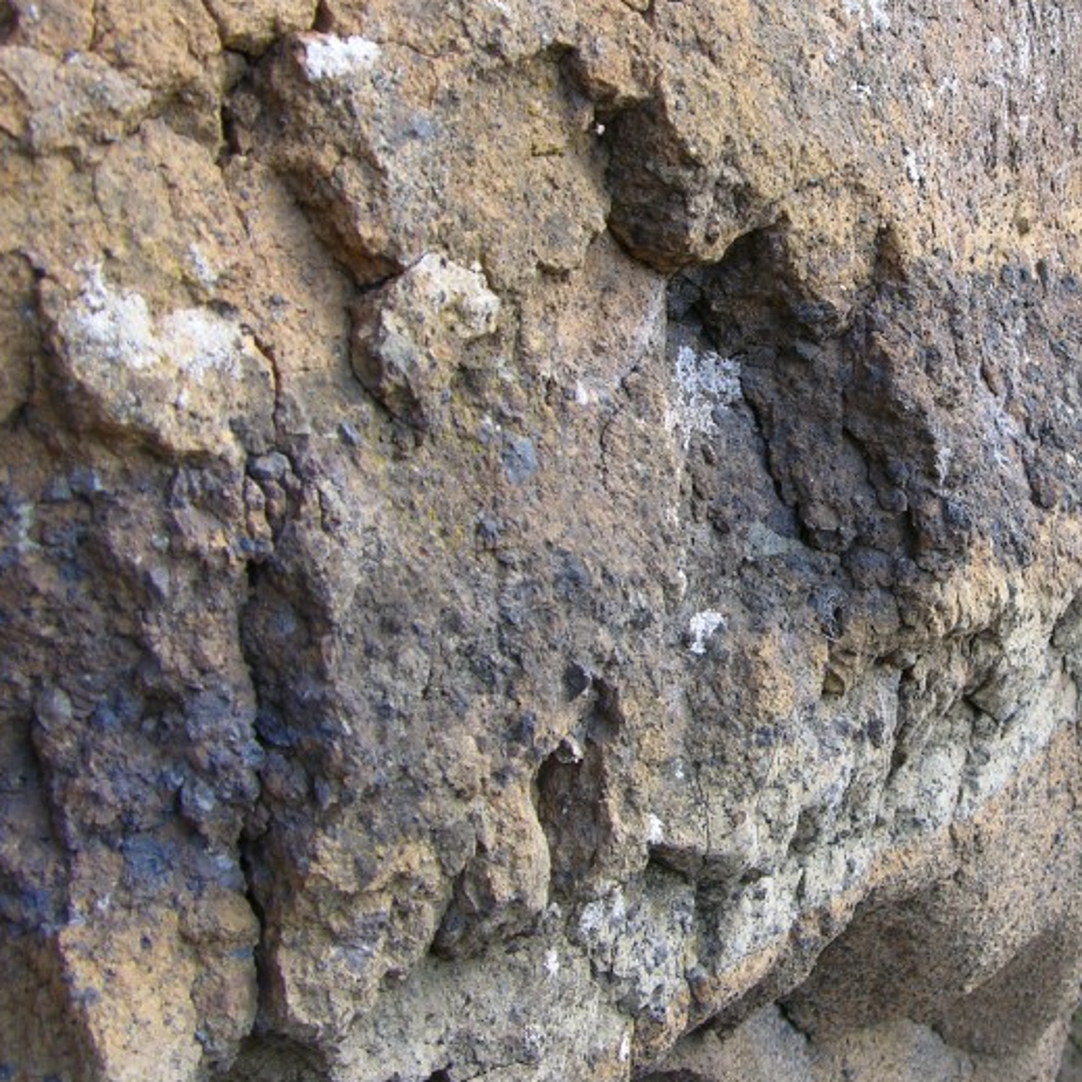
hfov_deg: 27.6
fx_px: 2157
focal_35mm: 61
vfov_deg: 28.1
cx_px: 876
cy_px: 490
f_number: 3.5
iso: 50
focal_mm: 8.9
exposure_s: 1/71.5
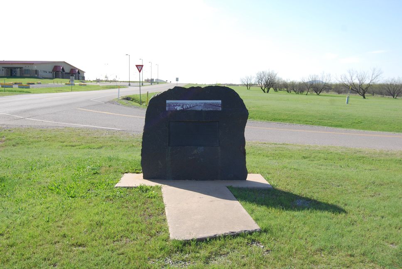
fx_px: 436
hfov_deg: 49.5
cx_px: 201
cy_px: 134
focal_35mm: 39
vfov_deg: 34.3
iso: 100
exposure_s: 1/200
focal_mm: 26
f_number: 7.1
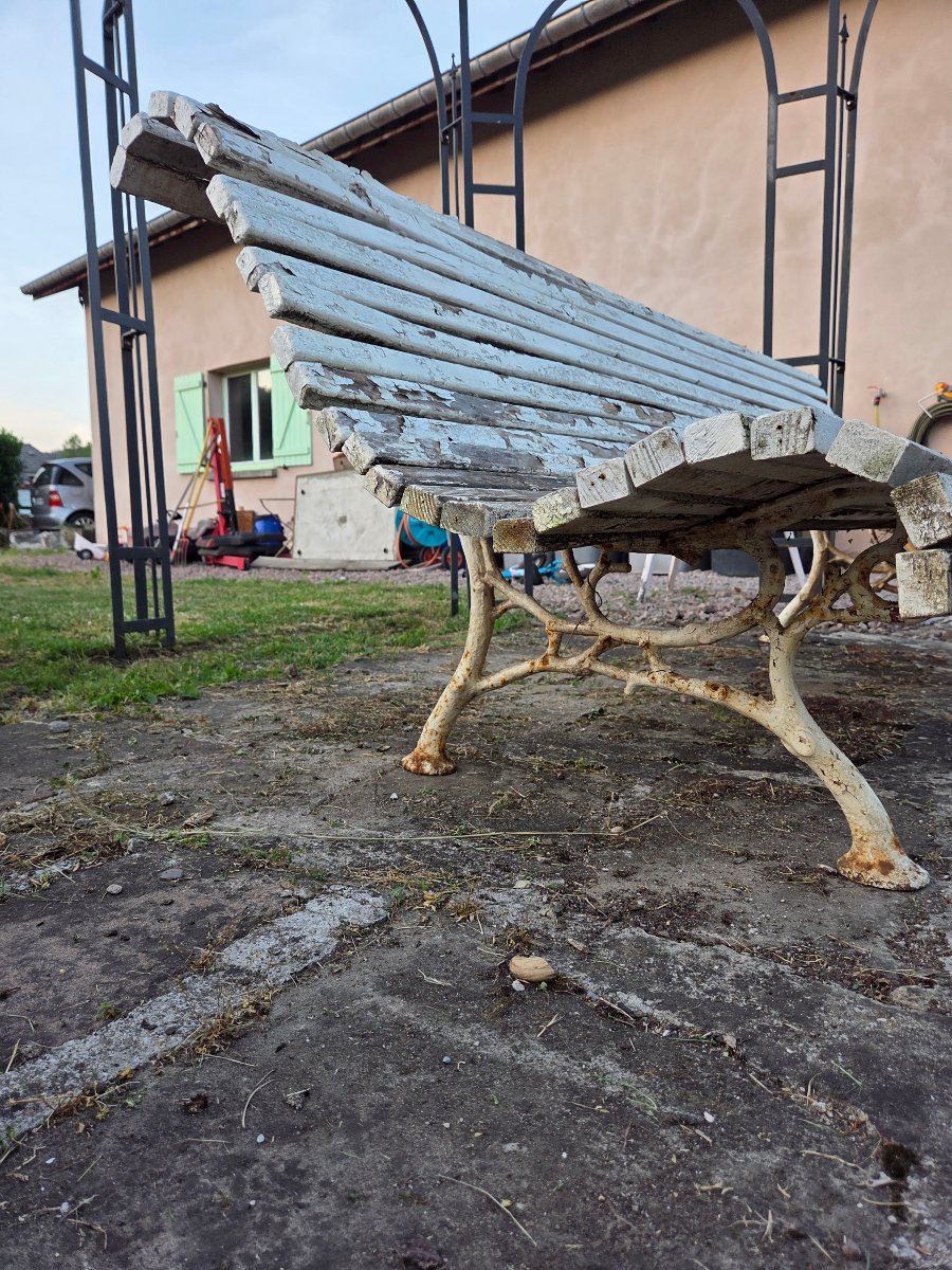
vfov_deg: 73.9
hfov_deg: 58.9
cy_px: 635
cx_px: 476
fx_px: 843
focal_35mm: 23
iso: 64
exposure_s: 1/180
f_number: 1.8
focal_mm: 5.4
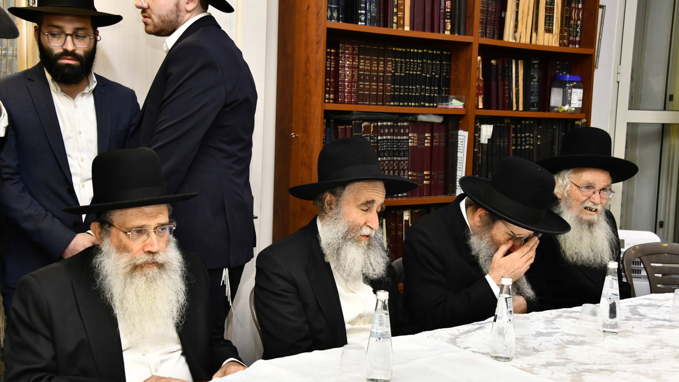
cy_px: 186
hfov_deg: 40.6
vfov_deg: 23.5
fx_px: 918
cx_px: 343
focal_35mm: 51
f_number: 5.6
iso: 1000
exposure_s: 1/100
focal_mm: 48
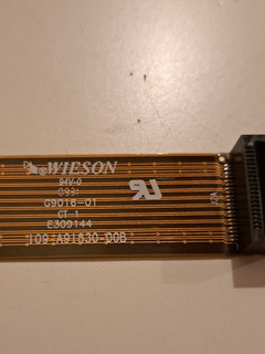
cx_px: 99
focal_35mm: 48
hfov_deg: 30.1
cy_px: 216
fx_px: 490
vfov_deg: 39.5
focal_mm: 5.23
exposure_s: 1/50
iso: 500
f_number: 1.8
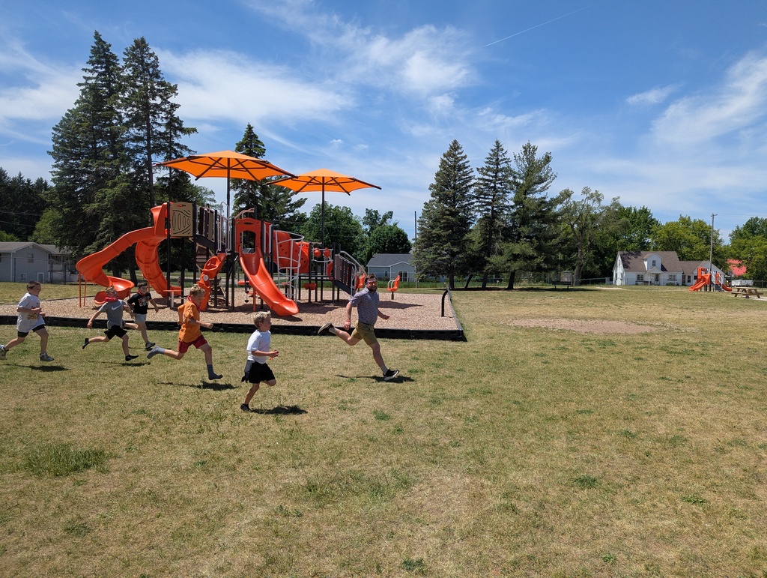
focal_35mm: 24
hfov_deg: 71.5
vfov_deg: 56.9
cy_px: 289
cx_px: 384
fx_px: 533
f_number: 1.85
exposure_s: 1/2899
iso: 45
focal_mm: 6.81
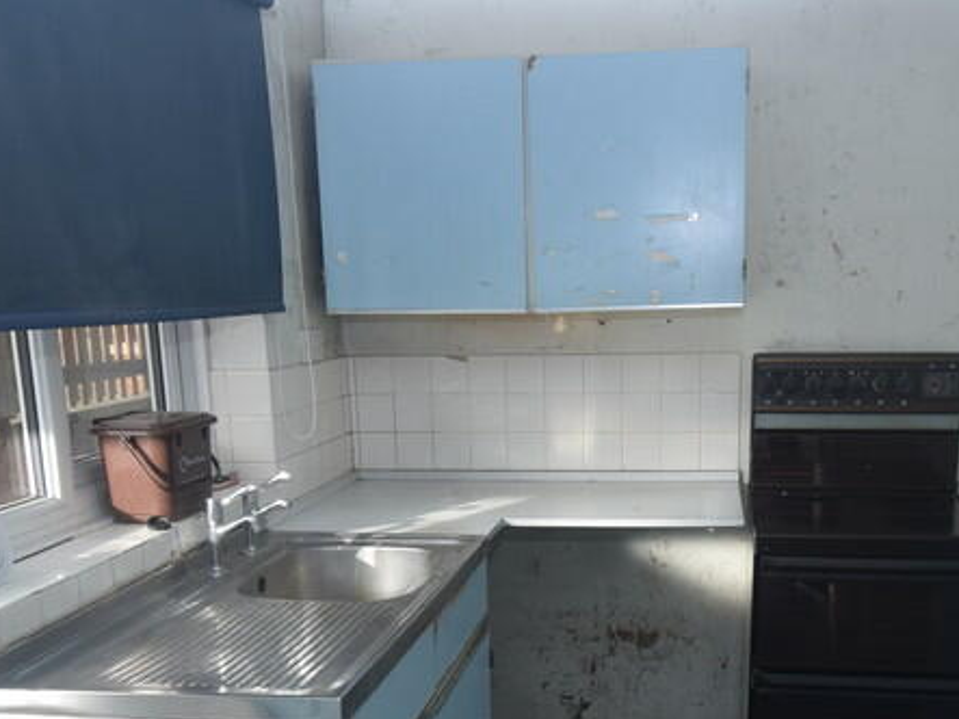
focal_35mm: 40
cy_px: 562
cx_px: 563
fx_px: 1108
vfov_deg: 35.0
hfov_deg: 46.6
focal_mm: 12
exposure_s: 1/250
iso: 360
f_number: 8
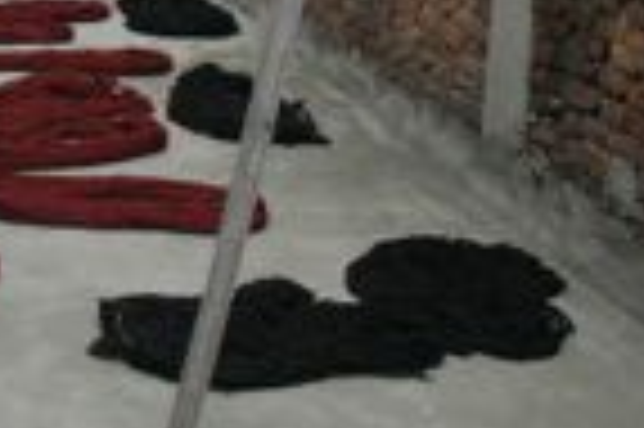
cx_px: -270
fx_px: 1519
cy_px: -86
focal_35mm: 85
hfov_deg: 21.0
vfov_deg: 15.5
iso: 400
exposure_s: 1/250
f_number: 8
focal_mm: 18
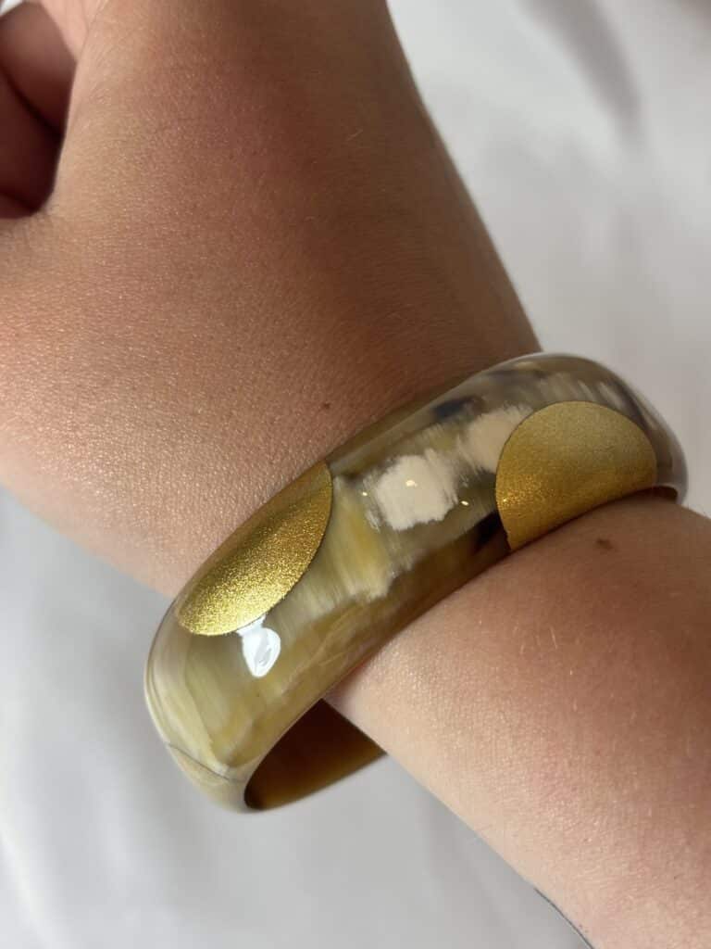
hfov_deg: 28.0
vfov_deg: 36.8
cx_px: 356
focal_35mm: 52
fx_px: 1424
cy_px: 474
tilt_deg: -63.7
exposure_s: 1/100
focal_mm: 5.96
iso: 32
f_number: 1.6
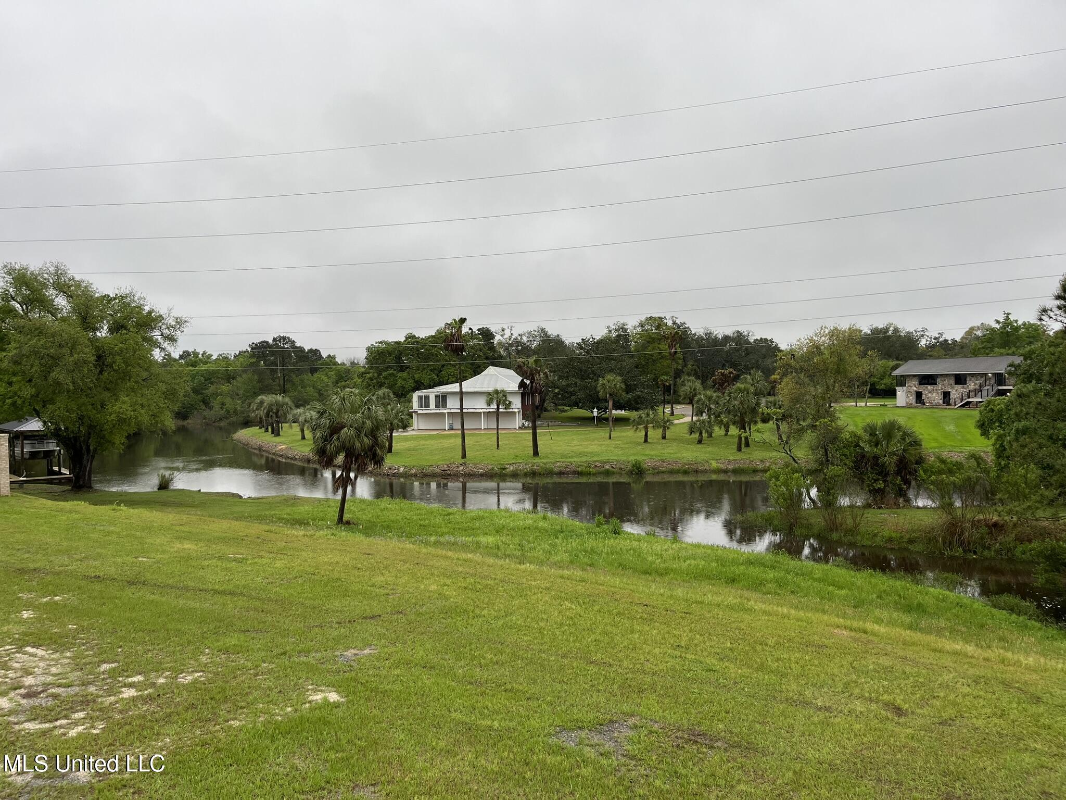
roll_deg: +1.2
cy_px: 400
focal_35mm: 26
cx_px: 533
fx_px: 801
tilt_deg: +0.1
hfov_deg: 67.3
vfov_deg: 53.1
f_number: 1.6
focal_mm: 5.1
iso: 50
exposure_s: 1/376
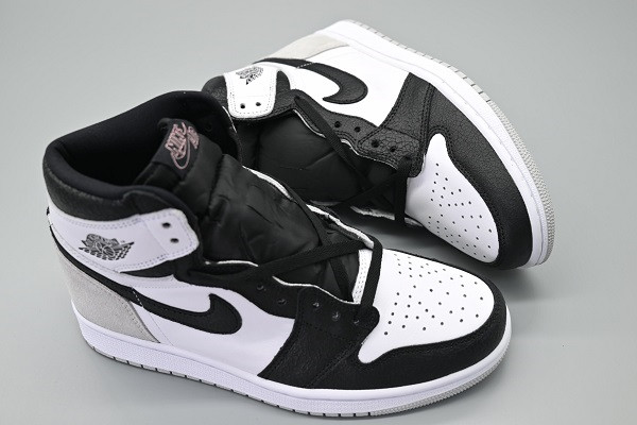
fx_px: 761
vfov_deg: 31.2
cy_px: 212
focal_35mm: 43
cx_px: 318
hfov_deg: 45.4
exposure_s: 1/15
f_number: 5.6
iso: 63
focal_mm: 43
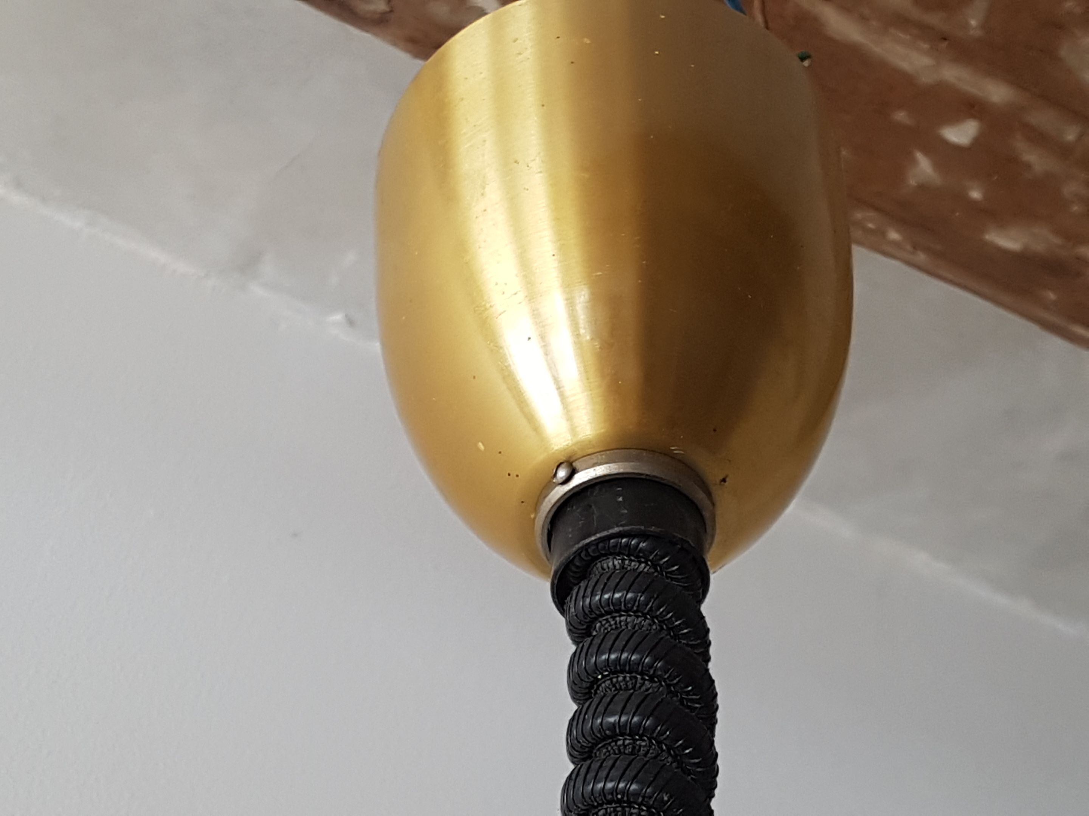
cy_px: 408
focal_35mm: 26
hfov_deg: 67.3
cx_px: 544
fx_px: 818
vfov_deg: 53.1
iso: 80
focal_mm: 4.2
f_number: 1.7
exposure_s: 1/100
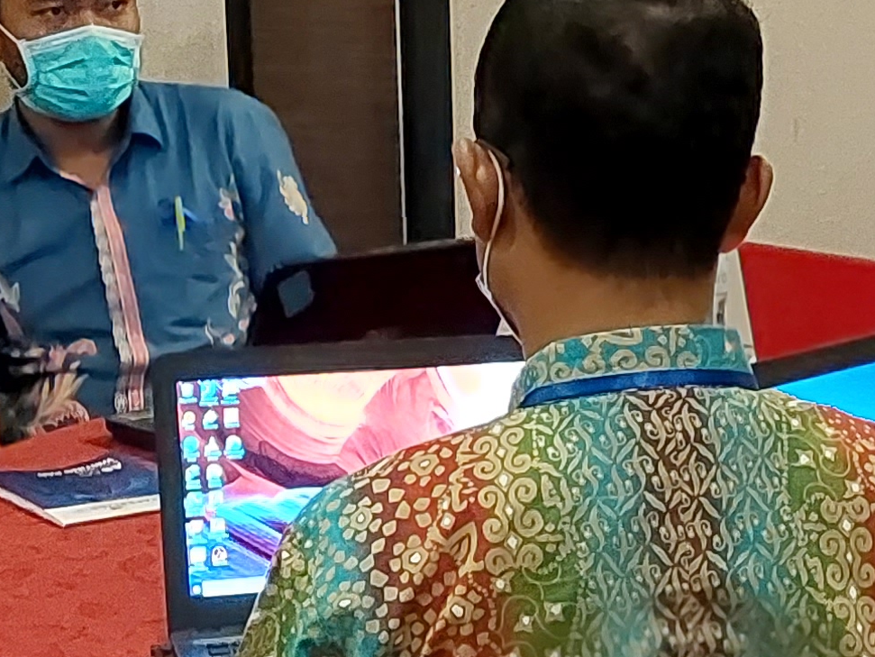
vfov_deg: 12.5
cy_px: 388
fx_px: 3009
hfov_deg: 16.5
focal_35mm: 119
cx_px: 604
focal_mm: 5.23
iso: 1600
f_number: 1.8
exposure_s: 1/25
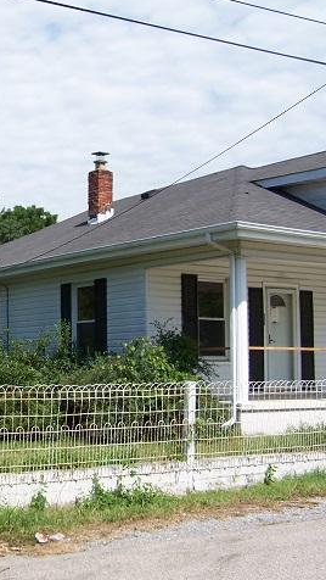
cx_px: -2
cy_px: 289
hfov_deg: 20.7
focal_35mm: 56
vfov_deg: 37.2
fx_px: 860
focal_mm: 6.3
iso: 80
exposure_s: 1/800
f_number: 4
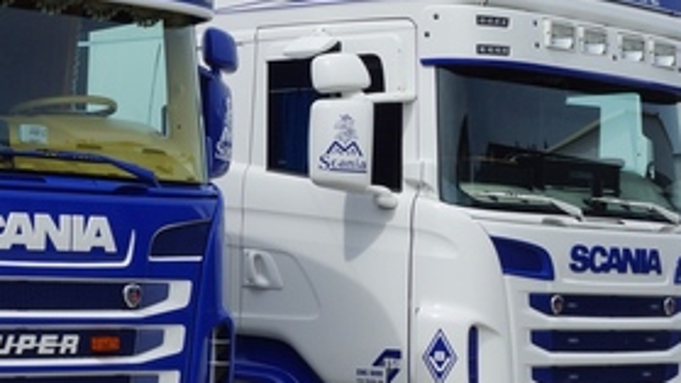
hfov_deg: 20.7
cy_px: 187
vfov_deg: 12.2
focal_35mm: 99
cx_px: -32
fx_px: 1788
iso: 100
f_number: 13
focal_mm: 22
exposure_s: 1/200
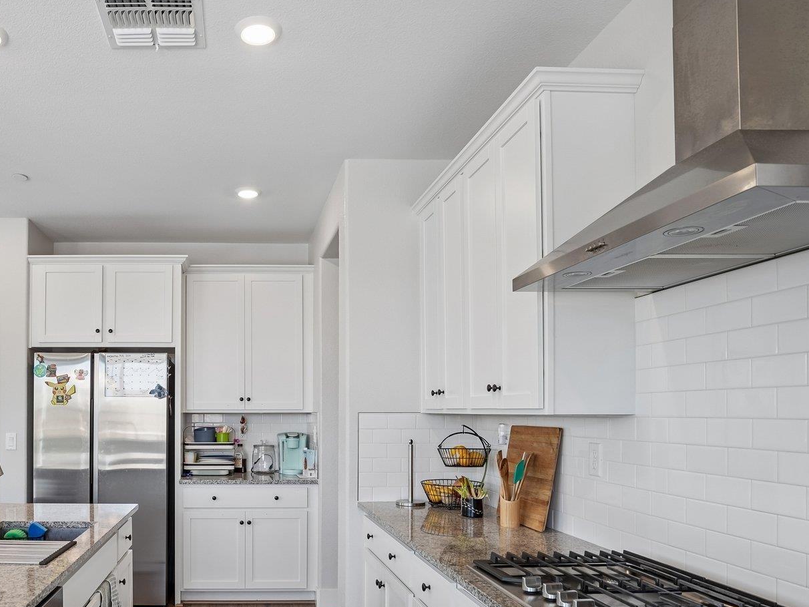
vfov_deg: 52.1
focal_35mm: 26
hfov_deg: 64.7
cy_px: 405
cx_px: 240
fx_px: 608
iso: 320
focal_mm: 16
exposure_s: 1/25
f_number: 8
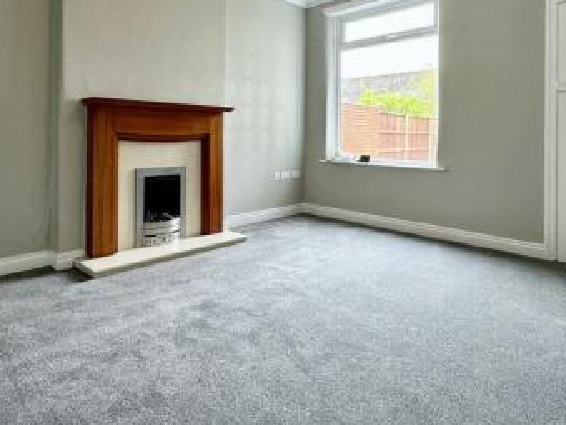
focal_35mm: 24
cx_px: 234
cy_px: 132
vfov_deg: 55.3
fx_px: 392
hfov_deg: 71.0
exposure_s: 1/100
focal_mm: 2.22
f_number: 2.2
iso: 50
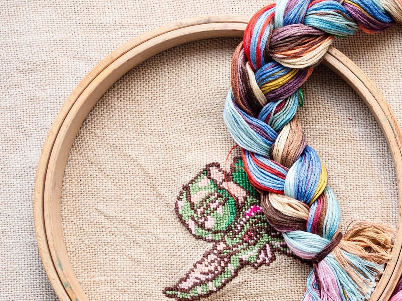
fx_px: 1207
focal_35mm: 104
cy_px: 205
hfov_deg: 18.5
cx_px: 373
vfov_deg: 14.2
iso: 200
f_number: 5.6
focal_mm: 25
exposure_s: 1/25
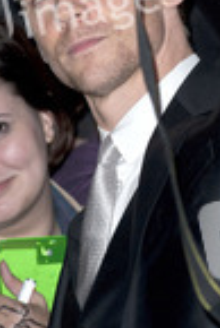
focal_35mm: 550
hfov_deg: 2.5
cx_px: 110
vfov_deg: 3.7
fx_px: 5029
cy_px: 113
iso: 800
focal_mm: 200
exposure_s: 1/200
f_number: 7.1
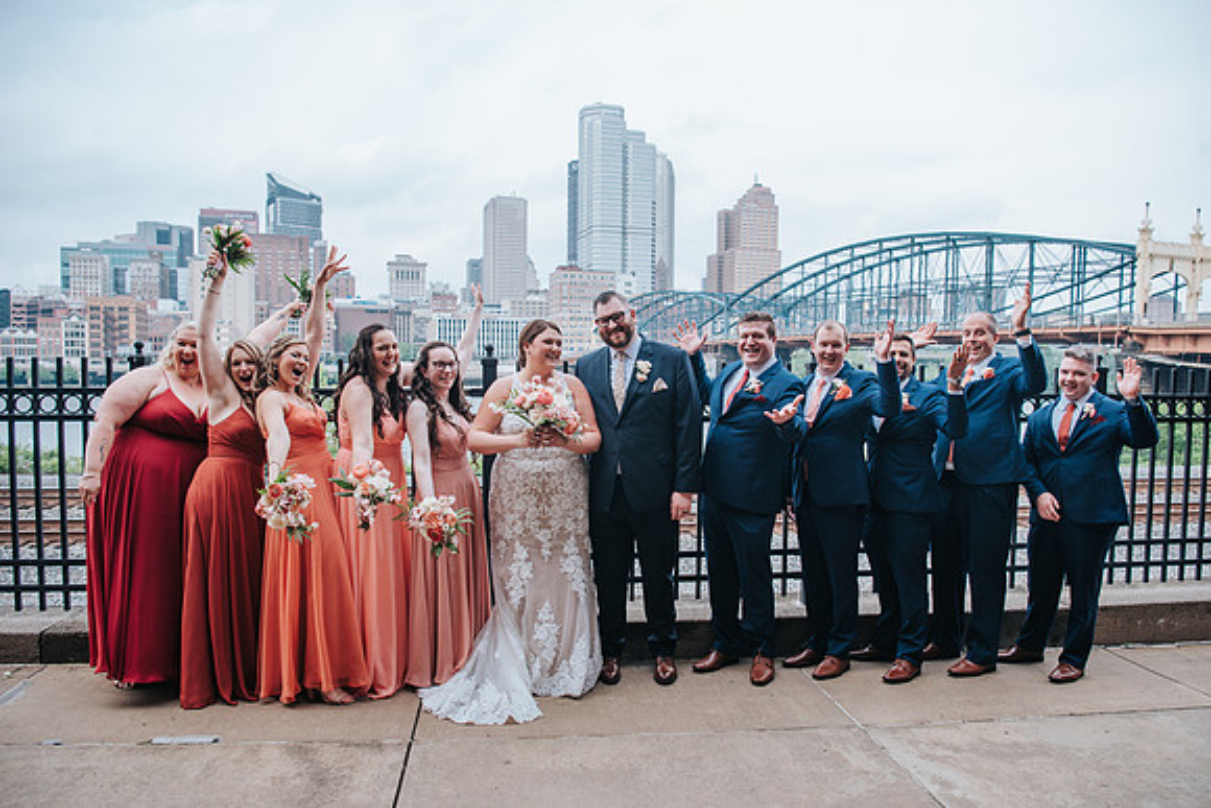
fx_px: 844
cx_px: 621
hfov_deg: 71.3
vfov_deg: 51.1
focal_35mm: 25
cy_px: 419
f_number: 4
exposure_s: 1/320
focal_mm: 24
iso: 125
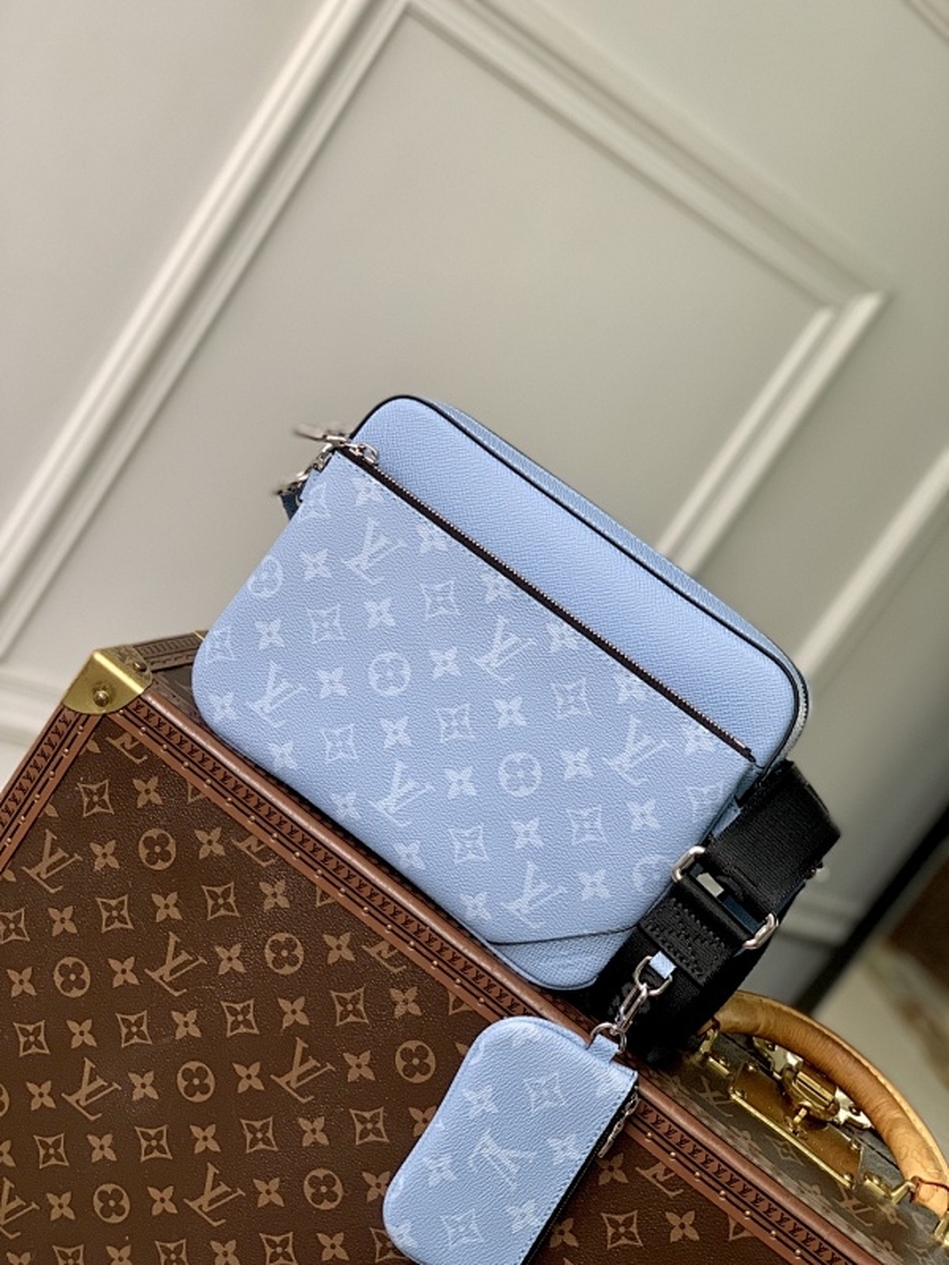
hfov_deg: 28.0
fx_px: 1901
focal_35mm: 52
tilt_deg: -11.9
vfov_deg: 36.8
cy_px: 632
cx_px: 474
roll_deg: -34.5
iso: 80
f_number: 2.4
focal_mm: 6
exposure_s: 1/122
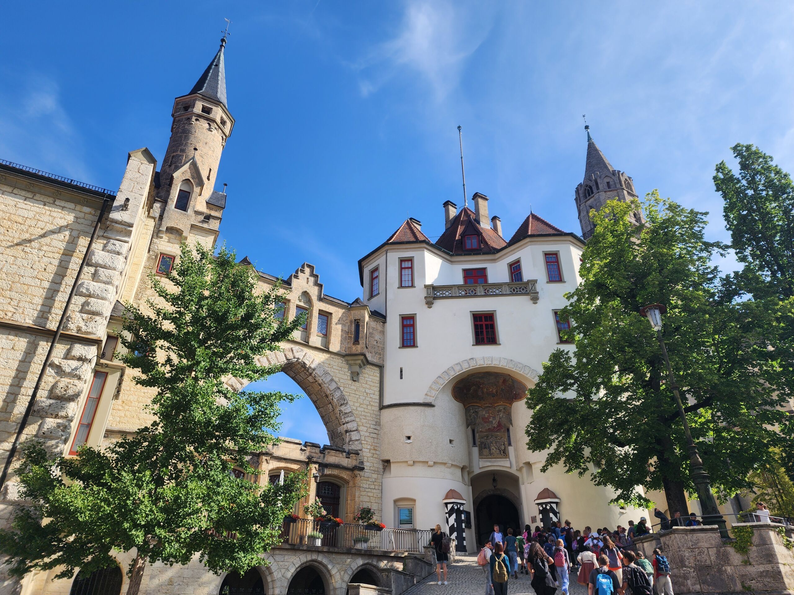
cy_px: 298
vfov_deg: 58.9
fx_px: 528
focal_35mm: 23
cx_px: 397
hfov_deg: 73.9
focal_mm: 6.4
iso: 12
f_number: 1.8
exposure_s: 1/763
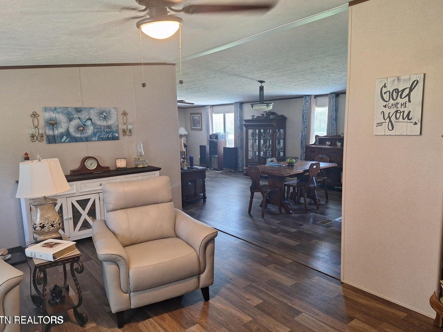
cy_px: 162
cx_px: 221
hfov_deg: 71.6
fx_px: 307
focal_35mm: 24
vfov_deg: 56.8
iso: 250
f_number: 1.8
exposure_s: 1/40
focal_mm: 5.54
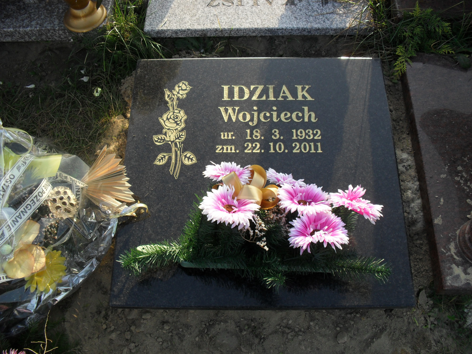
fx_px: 477
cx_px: 236
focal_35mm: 35
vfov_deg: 40.7
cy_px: 177
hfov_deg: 52.6
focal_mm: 6.3
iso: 100
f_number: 3.2
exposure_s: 1/350
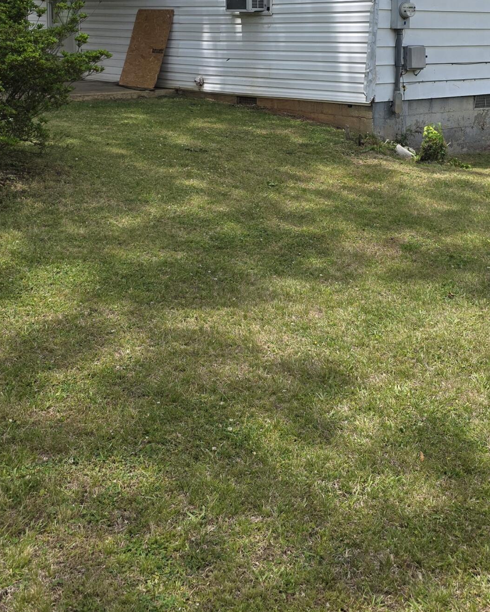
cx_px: 310
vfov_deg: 35.5
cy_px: 128
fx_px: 925
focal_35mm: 51
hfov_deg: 29.5
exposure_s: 1/6150
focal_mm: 6.3
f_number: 1.7
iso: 80
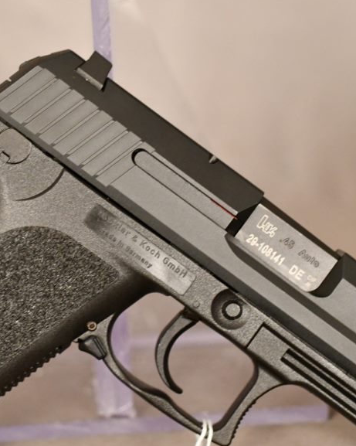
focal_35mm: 150
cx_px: 159
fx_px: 1977
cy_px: 261
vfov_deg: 12.9
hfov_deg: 10.3
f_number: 3.2
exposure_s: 1/200
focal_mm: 60
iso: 3200
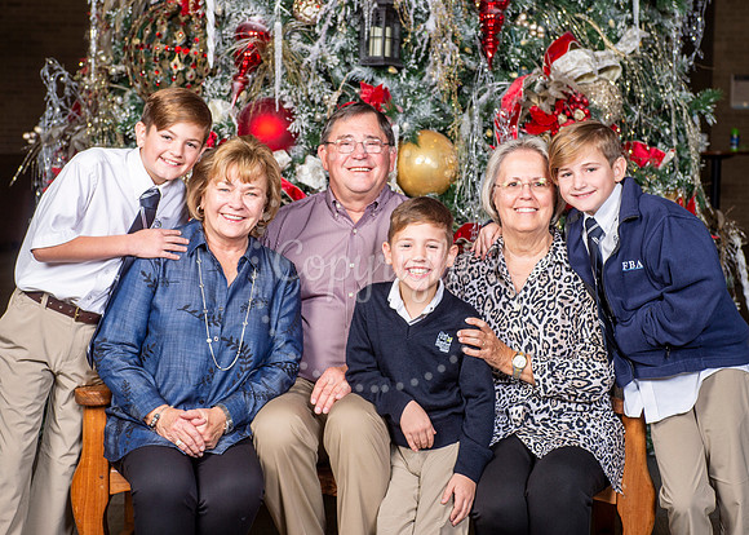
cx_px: 400
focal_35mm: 71
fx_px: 1503
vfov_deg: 20.2
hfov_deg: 28.0
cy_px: 244
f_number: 7.1
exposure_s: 1/125
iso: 160
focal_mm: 62
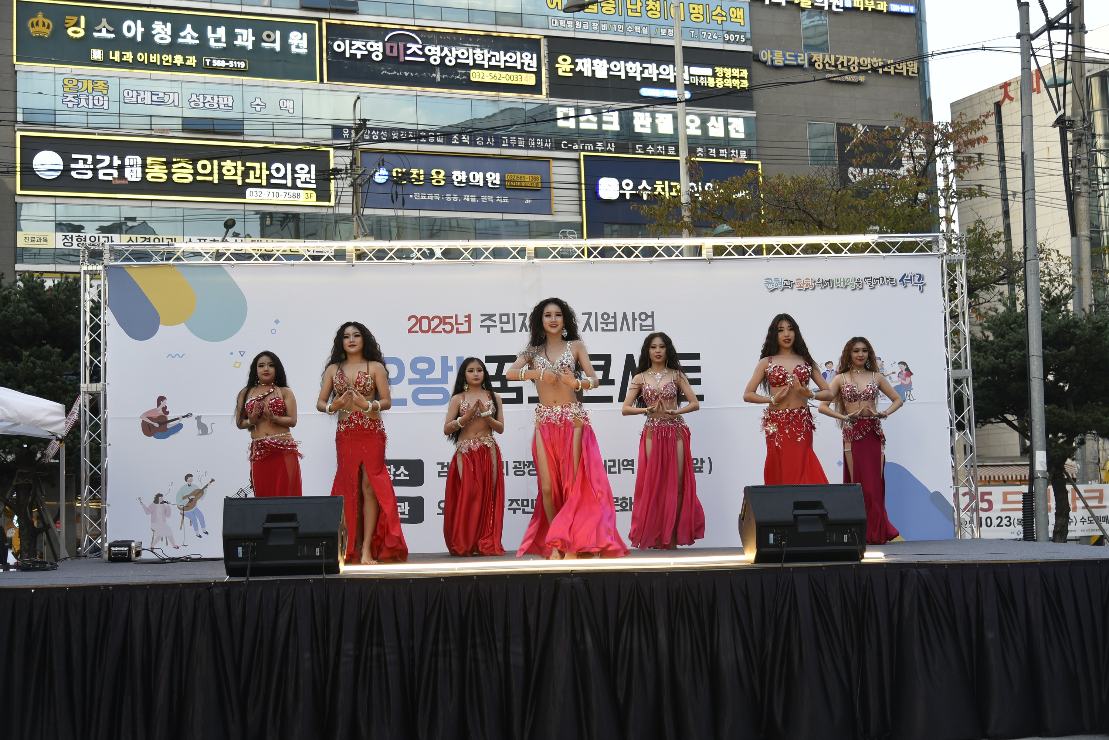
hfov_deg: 41.1
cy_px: 370
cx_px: 554
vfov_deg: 28.1
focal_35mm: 48
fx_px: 1479
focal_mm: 48
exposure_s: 1/50
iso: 220
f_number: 4
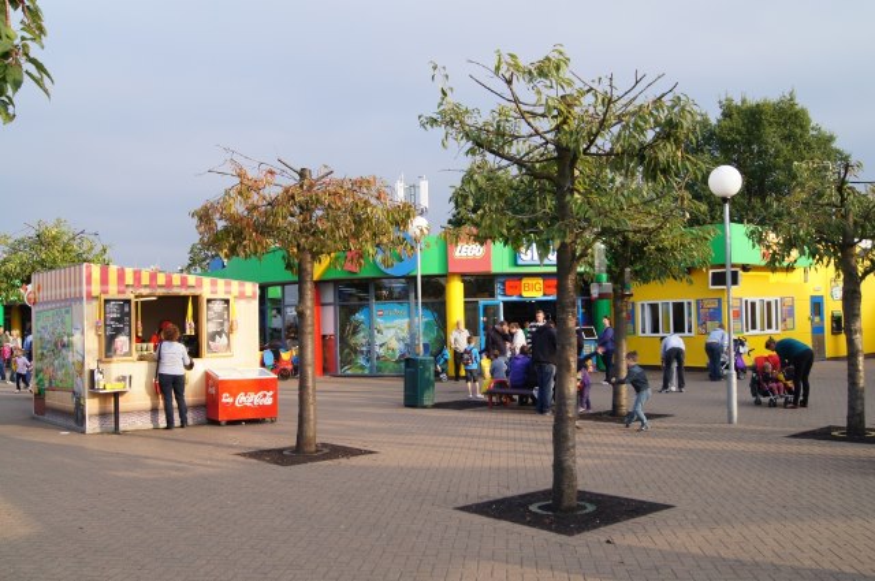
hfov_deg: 53.2
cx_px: 438
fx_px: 874
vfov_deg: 36.8
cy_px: 290
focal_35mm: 36
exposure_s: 1/80
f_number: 8
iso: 100
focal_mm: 24
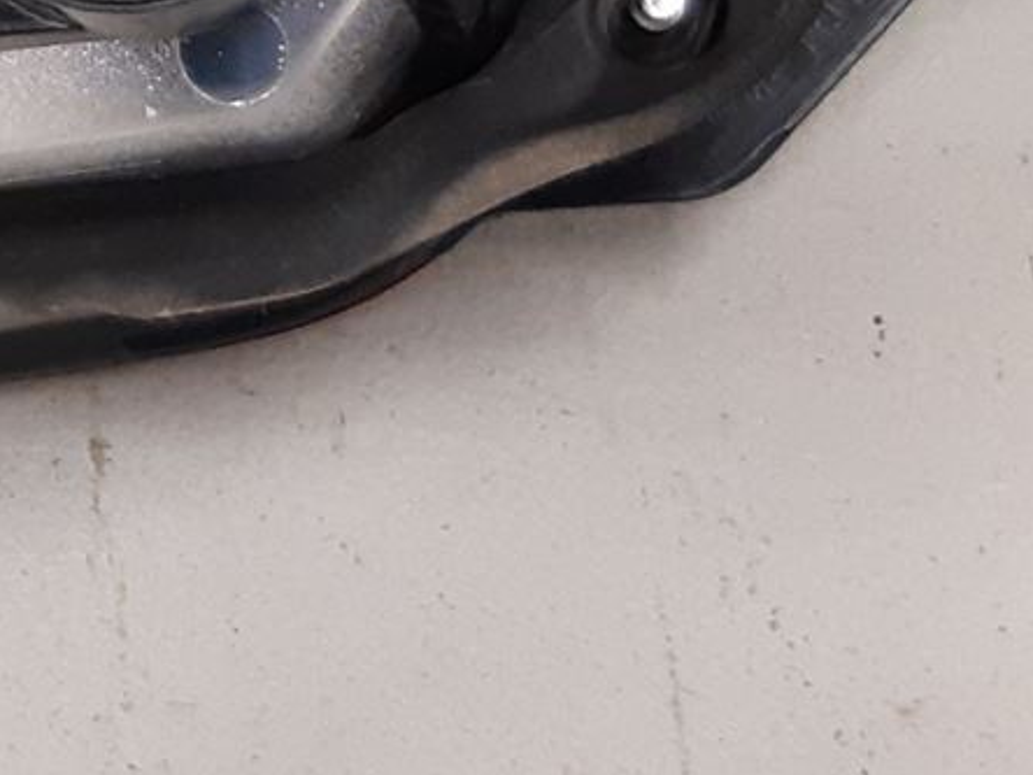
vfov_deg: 12.0
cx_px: -603
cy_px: -209
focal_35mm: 120
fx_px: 3581
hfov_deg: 15.0
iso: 250
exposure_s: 1/50
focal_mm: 3.93
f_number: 1.7
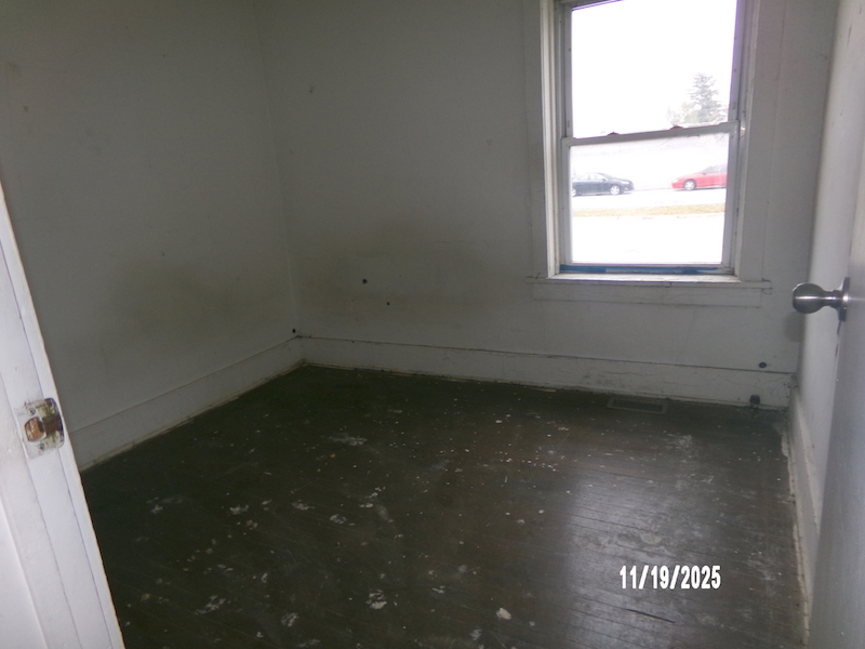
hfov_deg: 71.6
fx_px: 600
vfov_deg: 56.8
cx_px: 432
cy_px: 324
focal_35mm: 24
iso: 200
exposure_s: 1/34
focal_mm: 4.3
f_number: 3.7
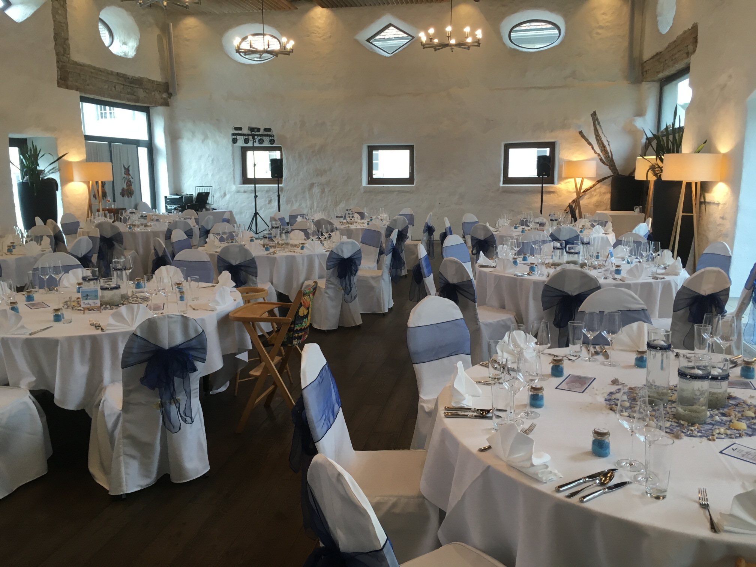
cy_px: 284
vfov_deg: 48.2
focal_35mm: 29
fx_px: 633
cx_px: 378
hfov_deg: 61.7
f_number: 2.2
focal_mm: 4.15
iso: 40
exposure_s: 1/33
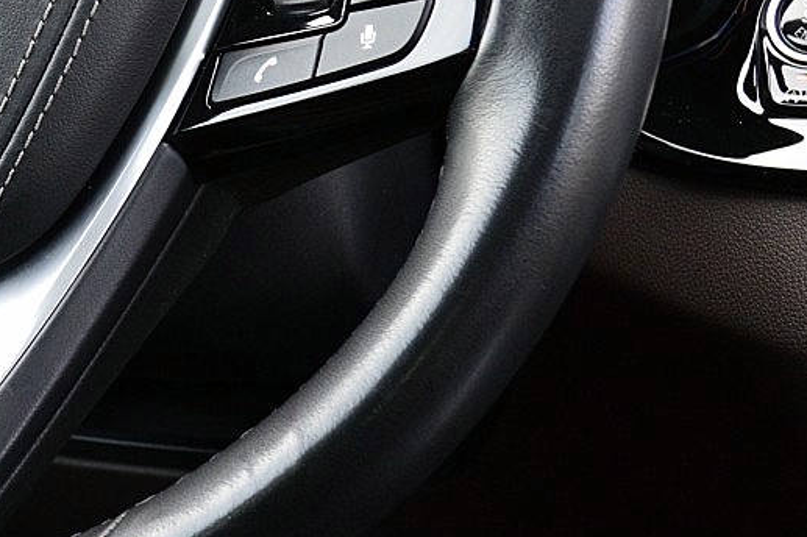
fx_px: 2531
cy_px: -3
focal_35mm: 113
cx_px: -150
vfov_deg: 12.0
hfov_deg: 17.3
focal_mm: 24
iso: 800
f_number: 7.1
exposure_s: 1/60
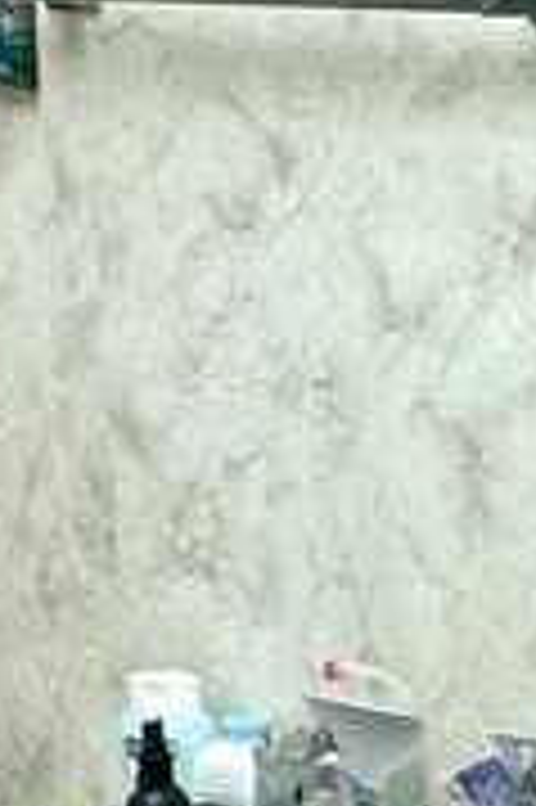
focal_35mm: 130
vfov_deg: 15.6
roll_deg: -0.5
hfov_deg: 10.3
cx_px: 734
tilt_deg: -16.0
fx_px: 2909
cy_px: 734
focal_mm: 2.22
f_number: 2.2
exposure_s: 1/120
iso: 125
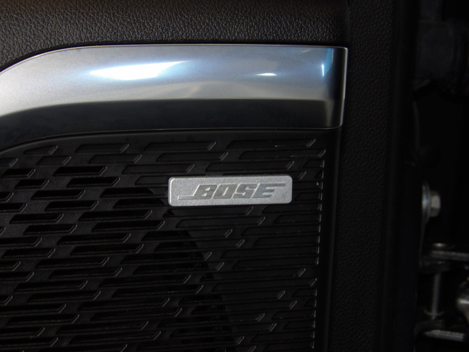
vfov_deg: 12.2
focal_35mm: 121
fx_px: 1639
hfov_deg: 16.3
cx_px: 234
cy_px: 176
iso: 200
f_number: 4.2
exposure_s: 1/65
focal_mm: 21.7
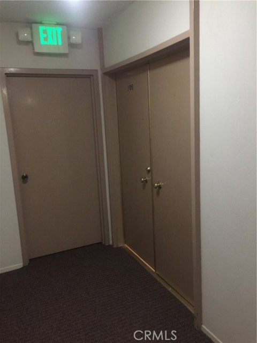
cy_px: 172
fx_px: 287
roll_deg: +3.5
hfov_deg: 48.2
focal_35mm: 29
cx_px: 128
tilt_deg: -8.1
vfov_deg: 61.7
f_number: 2.2
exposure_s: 1/4
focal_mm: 4.15
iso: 80
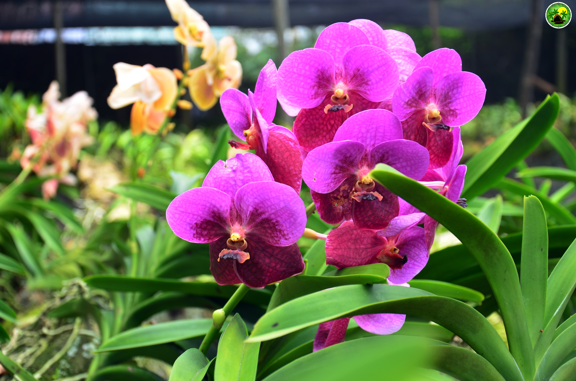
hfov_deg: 29.9
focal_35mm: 68
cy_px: 190
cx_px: 288
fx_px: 1078
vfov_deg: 20.1
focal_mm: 45
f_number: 4.8
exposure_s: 1/13
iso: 100
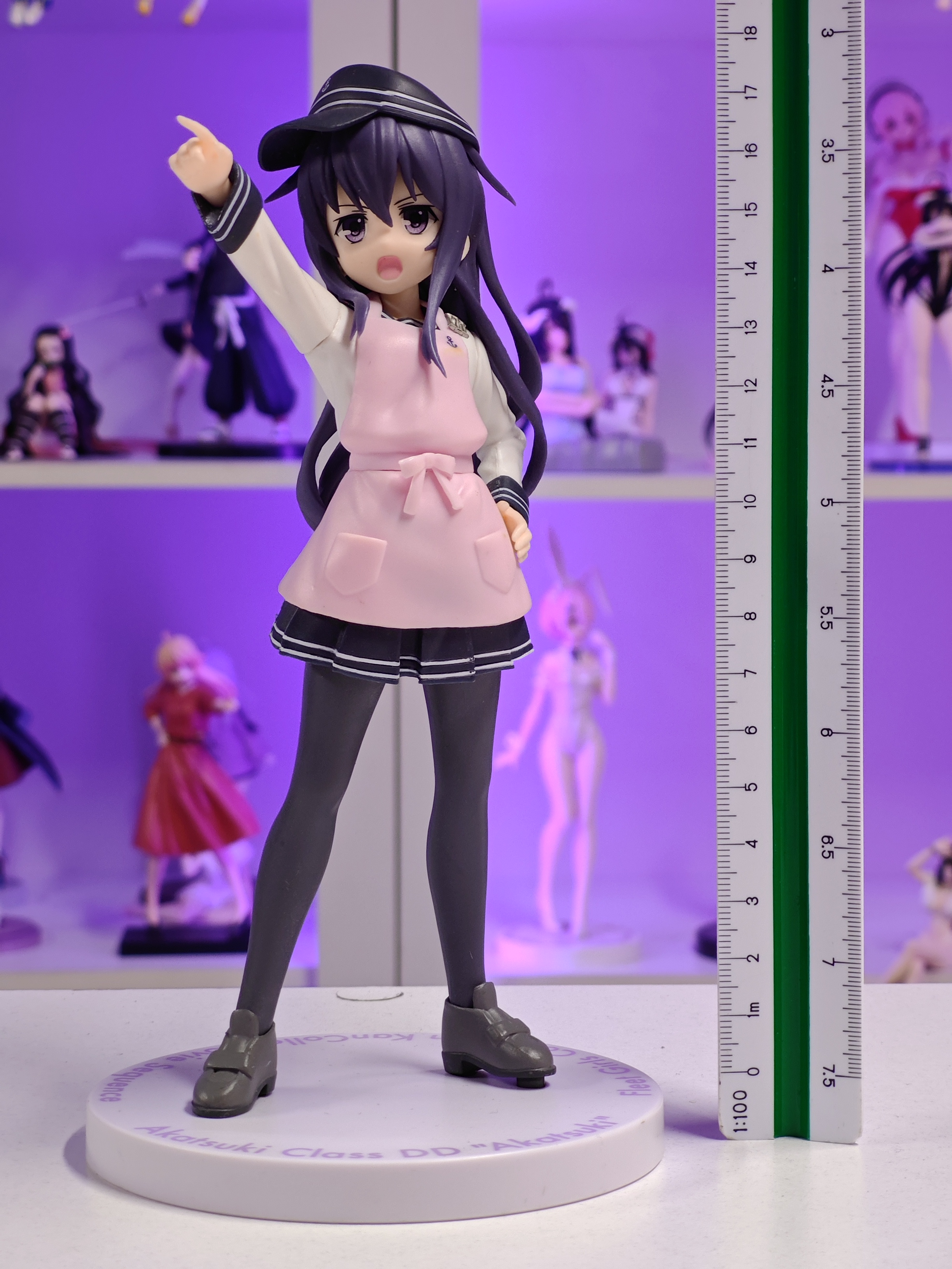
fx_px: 2934
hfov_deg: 18.4
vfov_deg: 24.4
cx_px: 476
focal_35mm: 80
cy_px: 634
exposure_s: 1/18.9
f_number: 2.4
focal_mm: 7.48
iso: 400
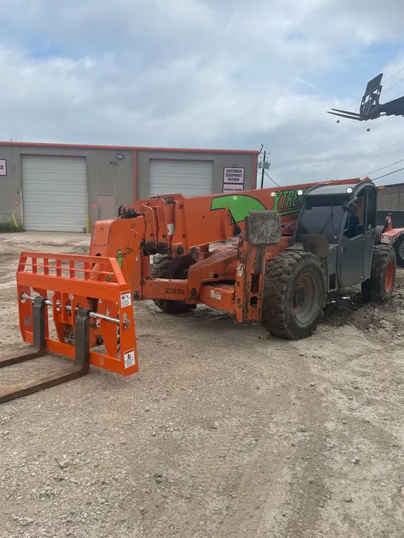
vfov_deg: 67.3
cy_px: 269
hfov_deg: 53.1
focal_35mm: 26
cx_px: 202
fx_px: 404
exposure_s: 1/7299
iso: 50
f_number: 1.6
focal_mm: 4.2
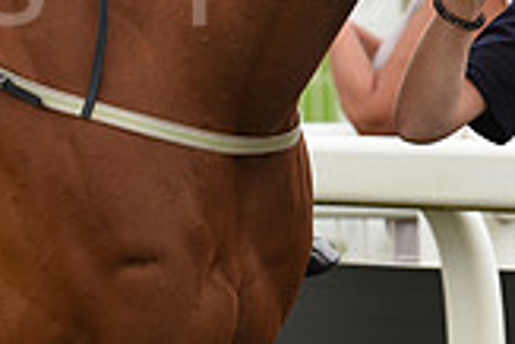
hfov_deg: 4.1
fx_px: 7116
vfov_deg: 2.8
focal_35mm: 497
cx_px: 13
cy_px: -204
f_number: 4.5
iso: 1000
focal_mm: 140
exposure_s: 1/2500
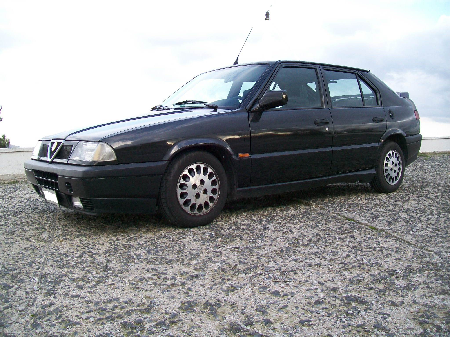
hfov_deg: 54.0
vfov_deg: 41.8
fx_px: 442
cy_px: 168
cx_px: 225
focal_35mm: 34
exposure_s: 1/125
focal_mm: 6.1
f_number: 2.7
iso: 64
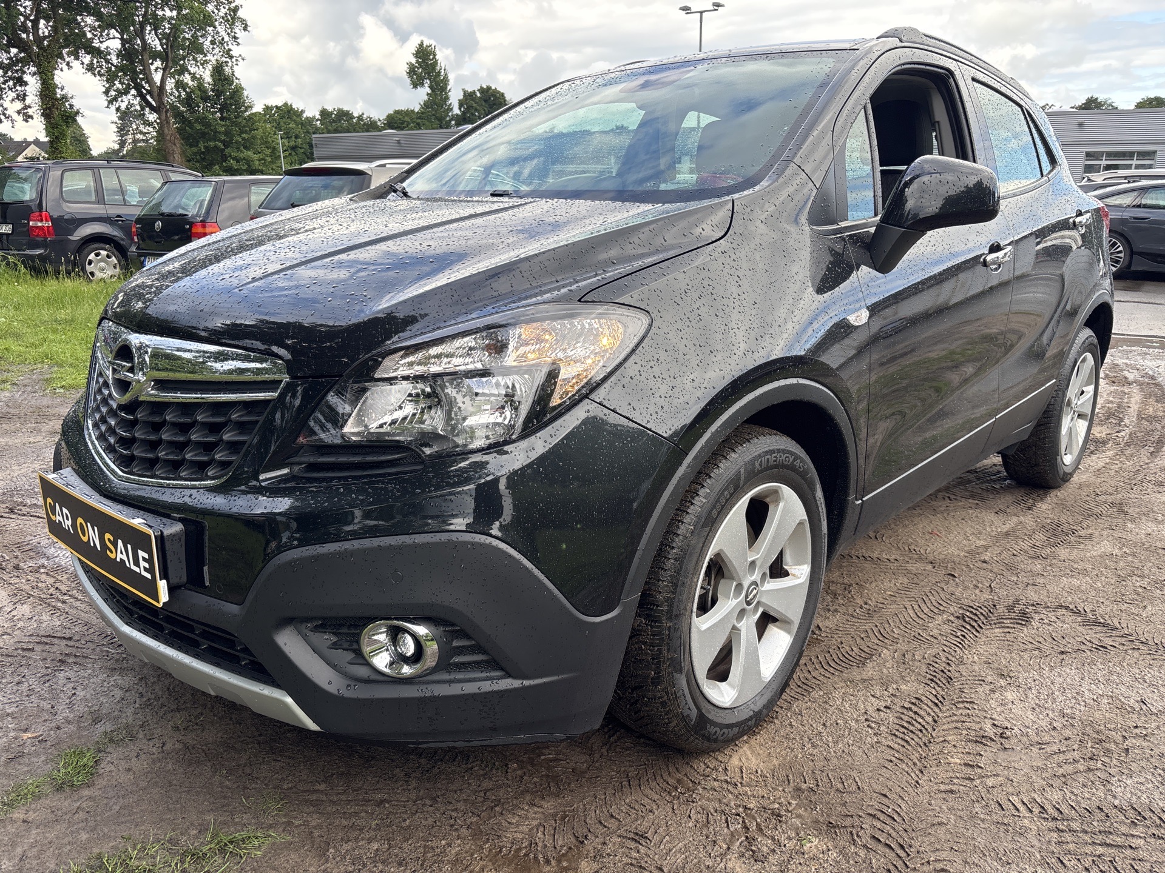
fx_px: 875
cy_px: 436
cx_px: 582
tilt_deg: -17.3
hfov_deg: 67.3
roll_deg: +0.4
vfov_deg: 53.1
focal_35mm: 26
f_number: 1.6
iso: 50
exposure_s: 1/468
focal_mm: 5.96
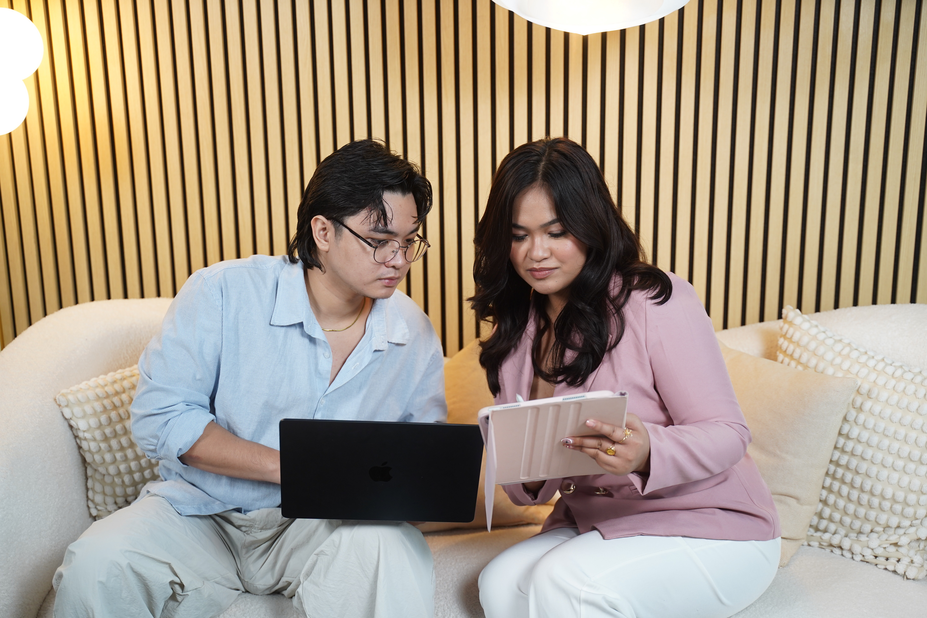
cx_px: 464
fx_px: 1159
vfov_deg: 29.9
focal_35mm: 45
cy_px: 309
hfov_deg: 43.6
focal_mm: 45
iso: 500
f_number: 2.8
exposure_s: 1/100
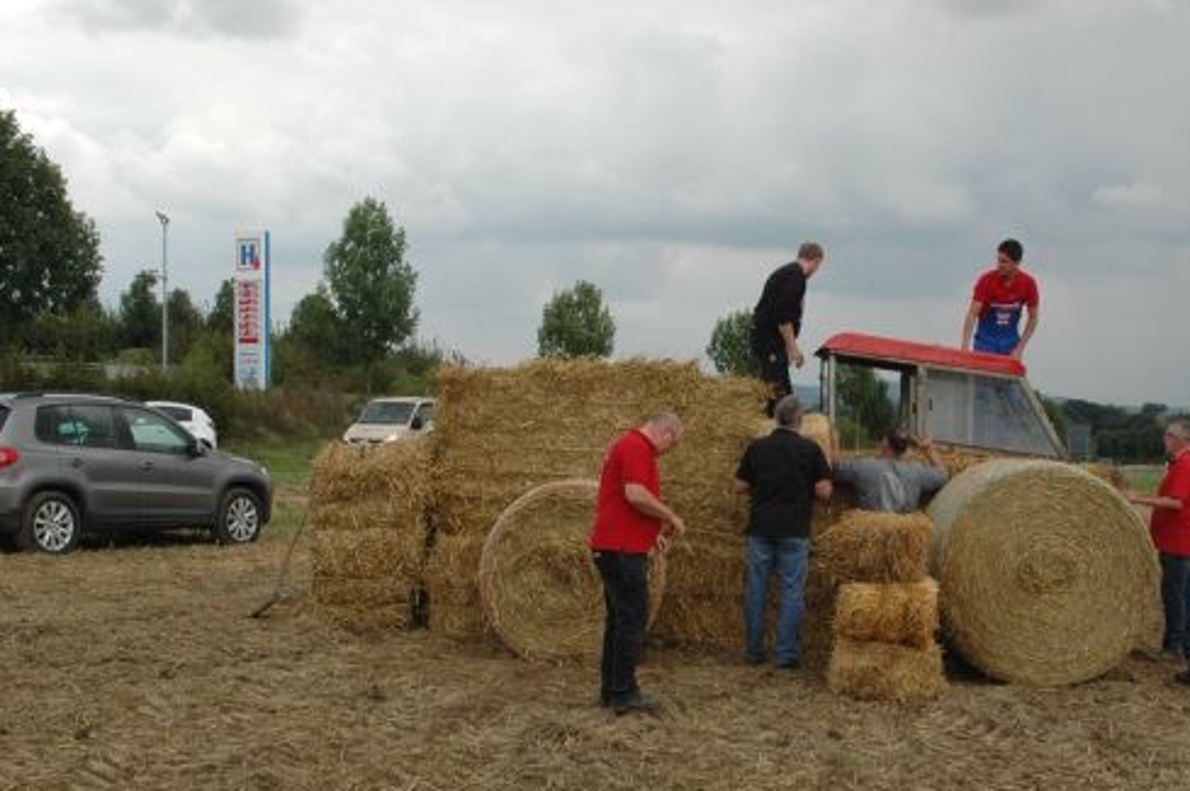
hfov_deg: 36.9
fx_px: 1783
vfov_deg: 24.8
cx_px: 659
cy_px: 557
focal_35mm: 54
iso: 400
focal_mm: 22
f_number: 9
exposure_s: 1/320
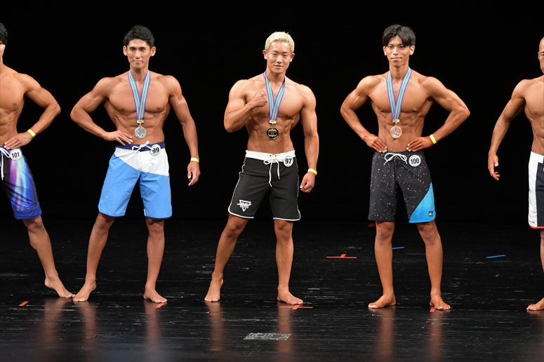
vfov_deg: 5.7
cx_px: 272
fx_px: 3625
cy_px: 181
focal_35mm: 240
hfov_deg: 8.6
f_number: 5.6
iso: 3200
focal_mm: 160
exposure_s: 1/400
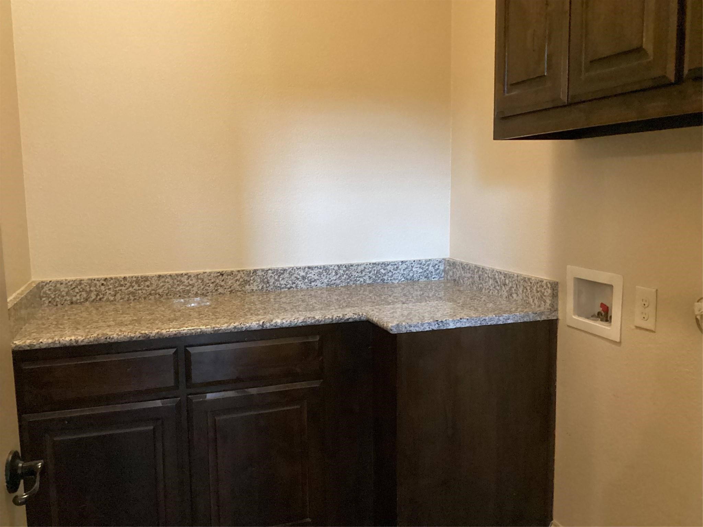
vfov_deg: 45.4
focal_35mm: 31
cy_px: 264
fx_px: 630
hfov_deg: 58.4
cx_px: 352
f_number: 2.4
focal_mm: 3.3
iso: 800
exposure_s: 1/24
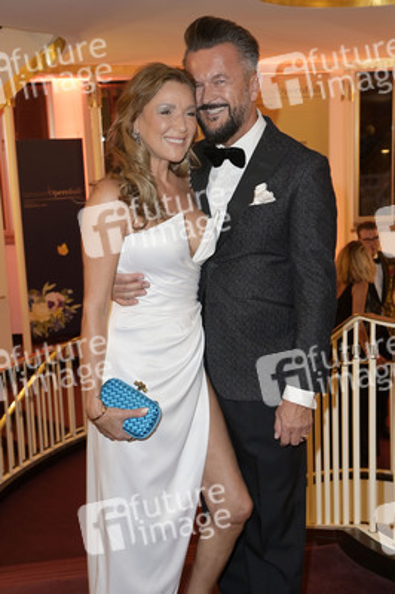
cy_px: 297
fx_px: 742
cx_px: 198
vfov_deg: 43.6
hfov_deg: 29.8
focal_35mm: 45
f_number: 5
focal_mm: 45
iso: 1600
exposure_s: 1/60
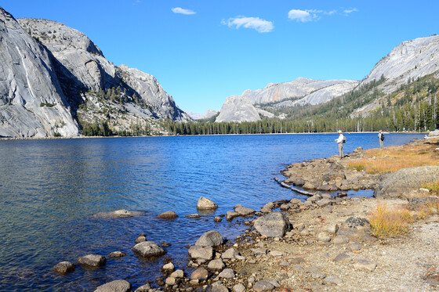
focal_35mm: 36
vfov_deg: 36.9
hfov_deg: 53.1
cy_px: 146
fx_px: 439
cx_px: 220
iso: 100
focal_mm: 24
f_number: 9
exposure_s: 1/160
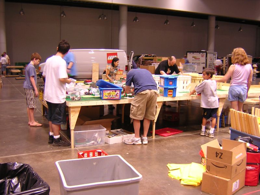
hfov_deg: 51.4
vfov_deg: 39.7
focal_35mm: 36
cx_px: 130
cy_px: 98
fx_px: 270
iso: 100
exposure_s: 1/4.5
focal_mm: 4.7
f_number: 2.6
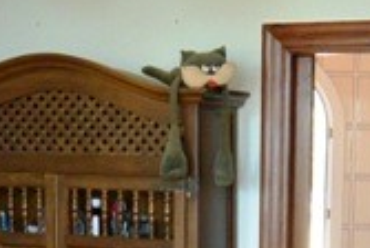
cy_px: 447
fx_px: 1143
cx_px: 259
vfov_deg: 11.5
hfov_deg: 18.3
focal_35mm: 111
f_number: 3.5
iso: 800
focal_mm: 11
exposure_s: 1/80
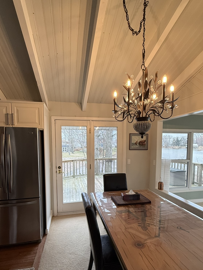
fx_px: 149
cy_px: 157
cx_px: 98
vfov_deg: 84.0
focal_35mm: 19
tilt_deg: -2.8
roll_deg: -0.3
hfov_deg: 68.7
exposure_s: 1/120
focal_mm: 2.22
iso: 125
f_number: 2.2
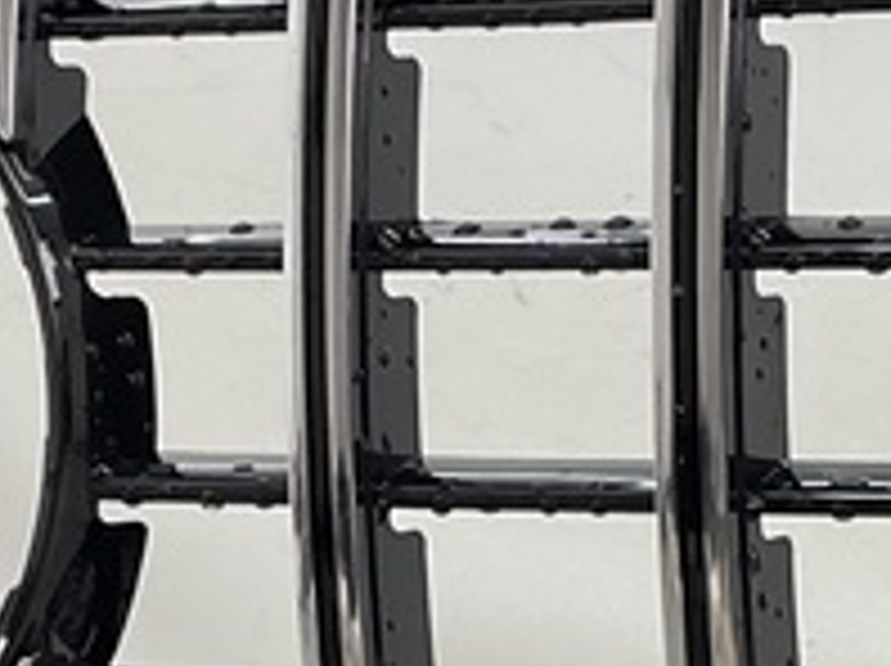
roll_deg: -1.5
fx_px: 3805
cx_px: 576
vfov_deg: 9.9
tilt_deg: -9.2
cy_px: 747
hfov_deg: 13.3
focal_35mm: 148
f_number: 1.8
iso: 32
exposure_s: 1/100
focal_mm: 3
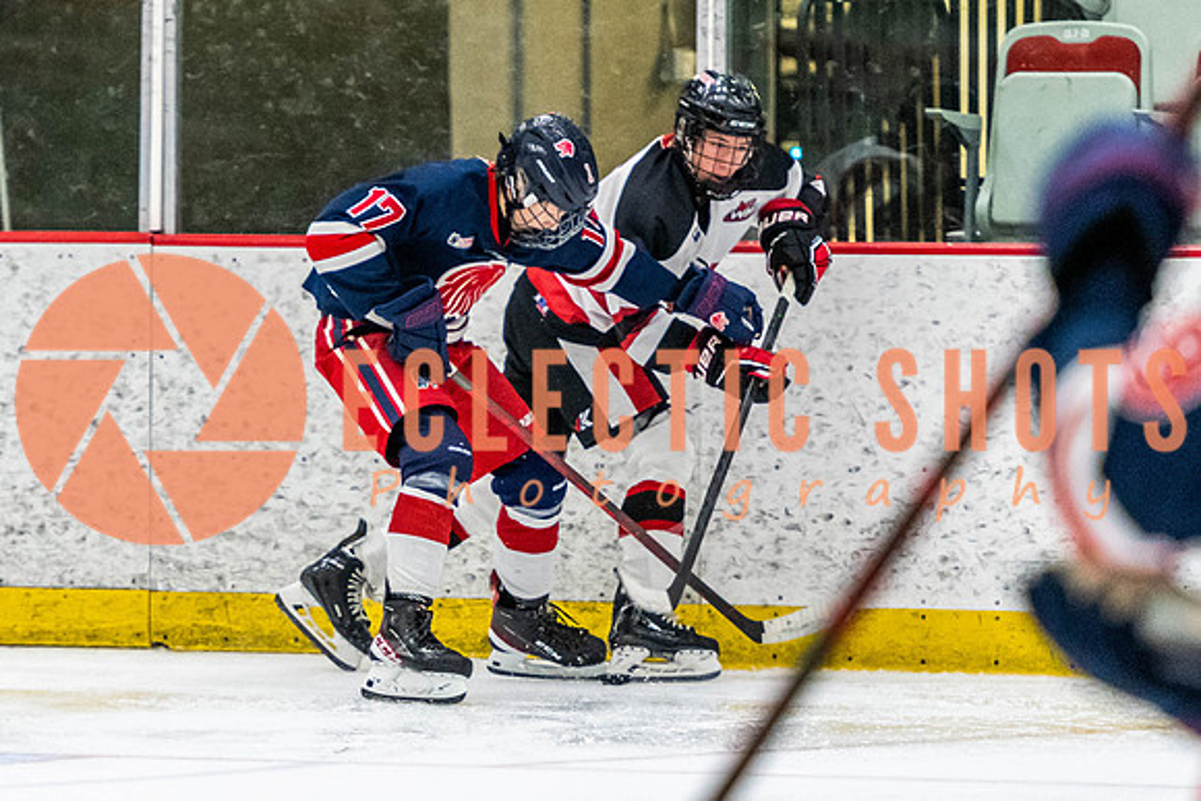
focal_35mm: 390
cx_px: 485
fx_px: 13019
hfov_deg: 5.3
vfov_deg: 3.5
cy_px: 440
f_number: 2.8
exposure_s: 1/640
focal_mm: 175
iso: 3200
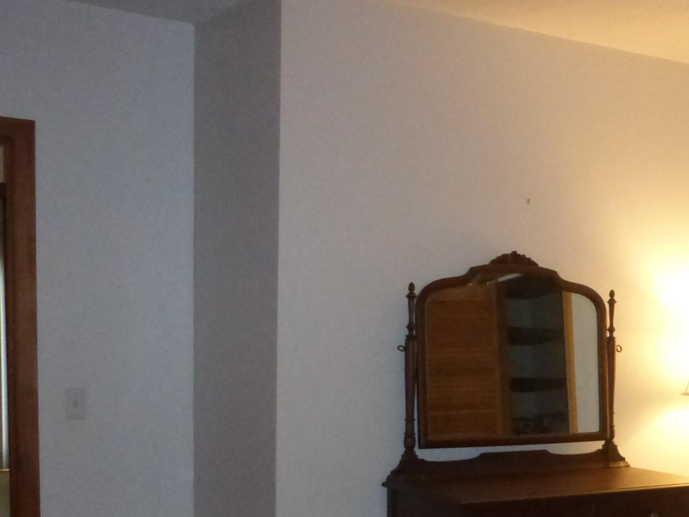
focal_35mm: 58
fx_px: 1155
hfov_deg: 32.1
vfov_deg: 24.5
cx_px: 580
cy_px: 474
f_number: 3.3
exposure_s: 1/60
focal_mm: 4.3
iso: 800
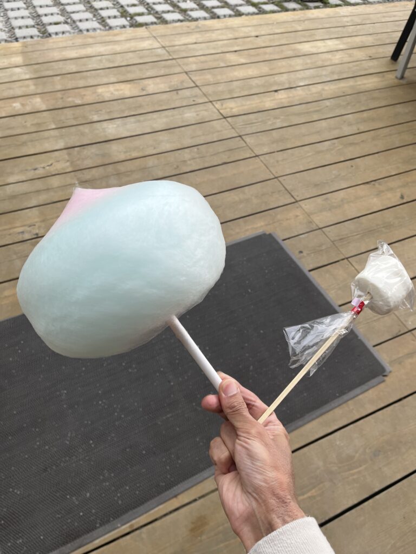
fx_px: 417
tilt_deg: -46.5
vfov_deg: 67.3
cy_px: 277
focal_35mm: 26
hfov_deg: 53.1
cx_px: 208
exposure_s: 1/122
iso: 32
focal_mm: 5.1
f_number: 1.6
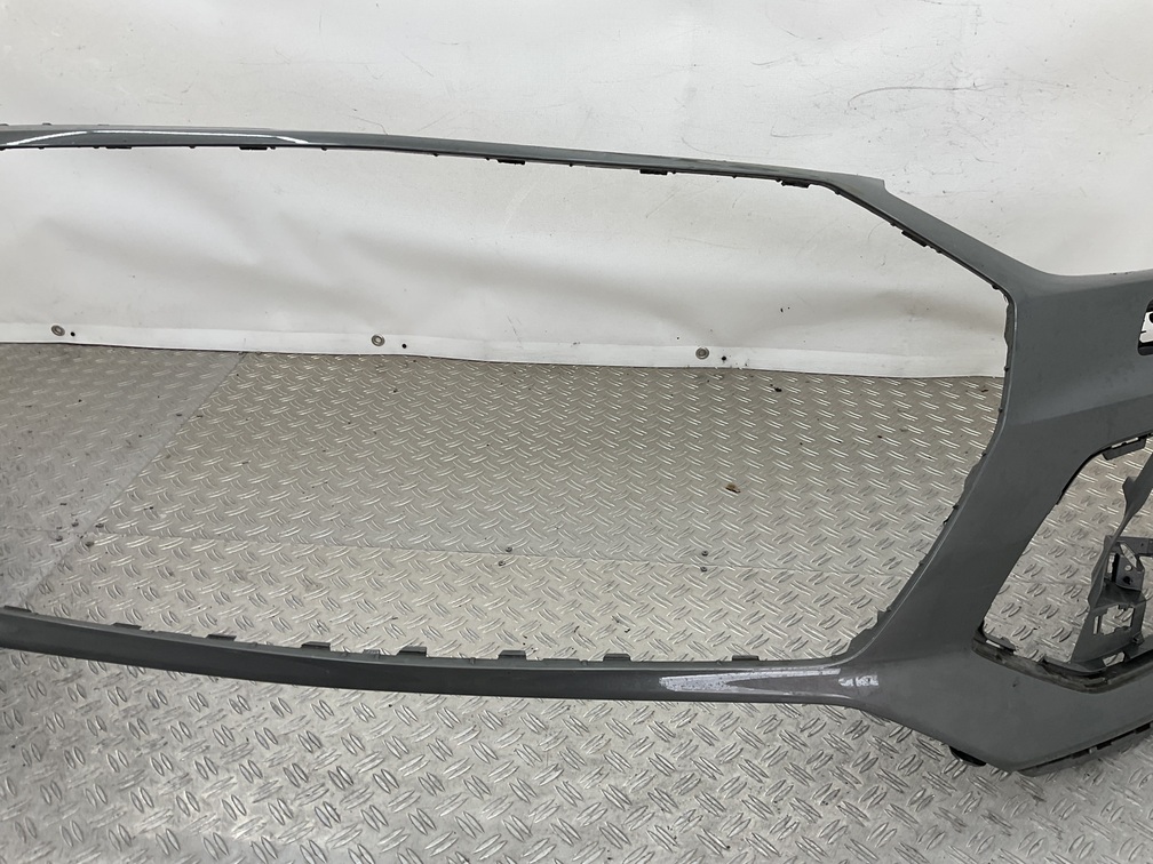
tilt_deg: -28.4
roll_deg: -1.9
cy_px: 432
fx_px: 966
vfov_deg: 48.2
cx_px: 576
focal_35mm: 29
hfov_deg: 61.7
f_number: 1.8
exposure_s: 1/120
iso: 25
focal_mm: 3
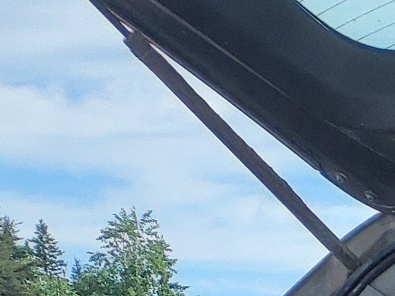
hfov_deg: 10.6
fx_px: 1861
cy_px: 834
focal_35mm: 163
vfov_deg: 8.0
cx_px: 920
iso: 40
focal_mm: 3.58
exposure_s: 1/299
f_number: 1.9
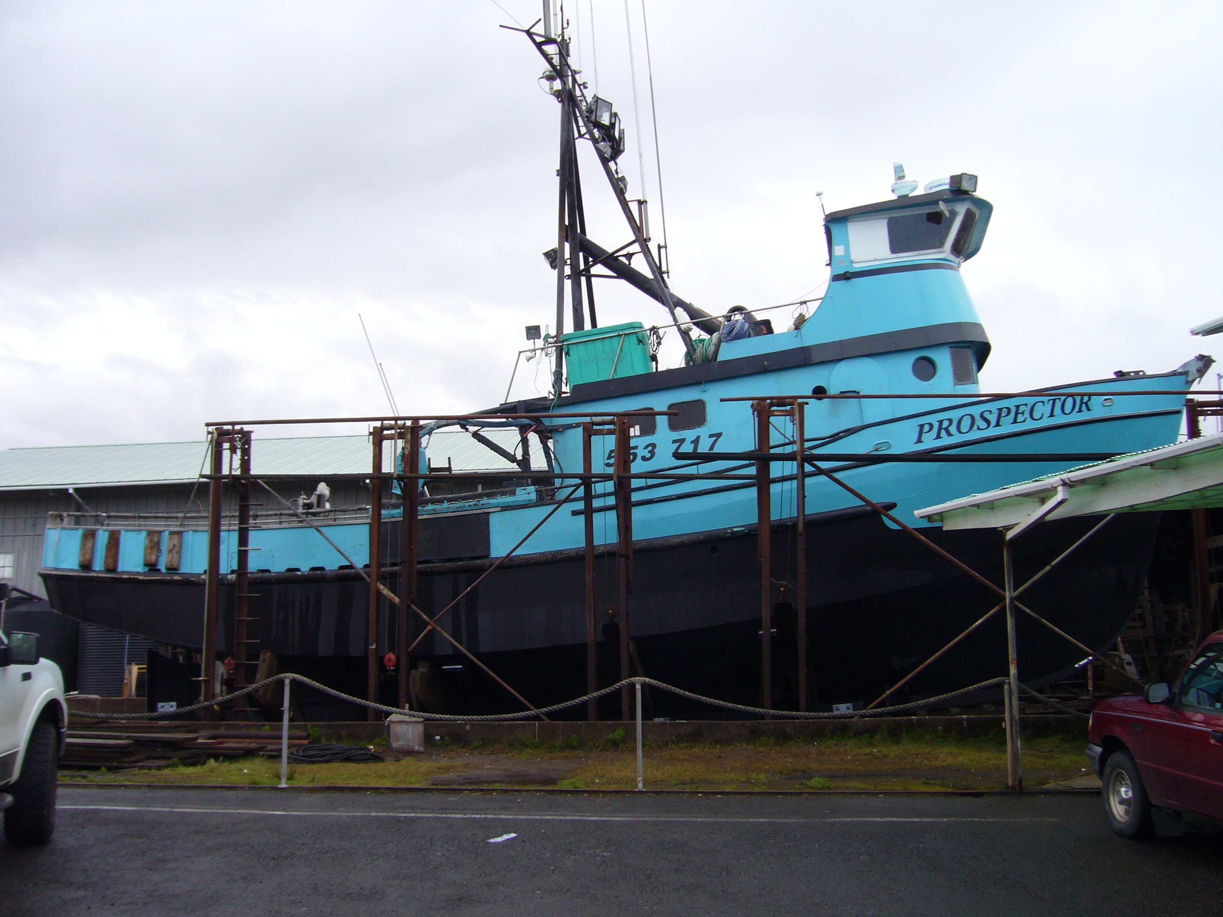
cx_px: 612
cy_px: 458
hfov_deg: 52.6
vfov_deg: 40.7
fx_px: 1237
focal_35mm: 35
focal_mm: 5.8
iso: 100
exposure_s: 1/160
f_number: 5.6
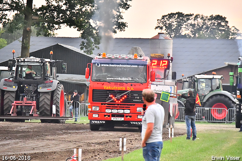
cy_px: 80
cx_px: 121
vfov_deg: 3.8
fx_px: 2419
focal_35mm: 360
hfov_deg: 5.7
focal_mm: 240
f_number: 5.6
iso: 5000
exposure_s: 1/400
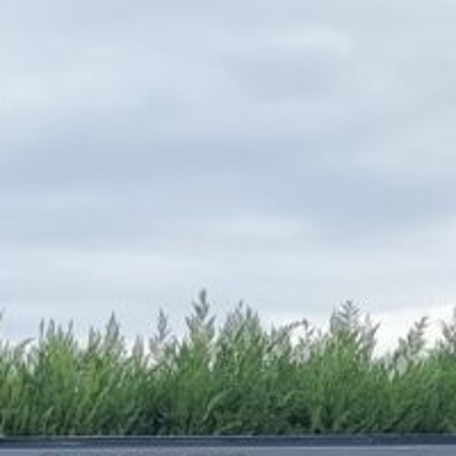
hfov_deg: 9.5
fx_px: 2534
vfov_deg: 9.4
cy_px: 1028
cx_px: -490
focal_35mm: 170
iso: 50
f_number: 1.8
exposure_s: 1/191
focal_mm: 6.7
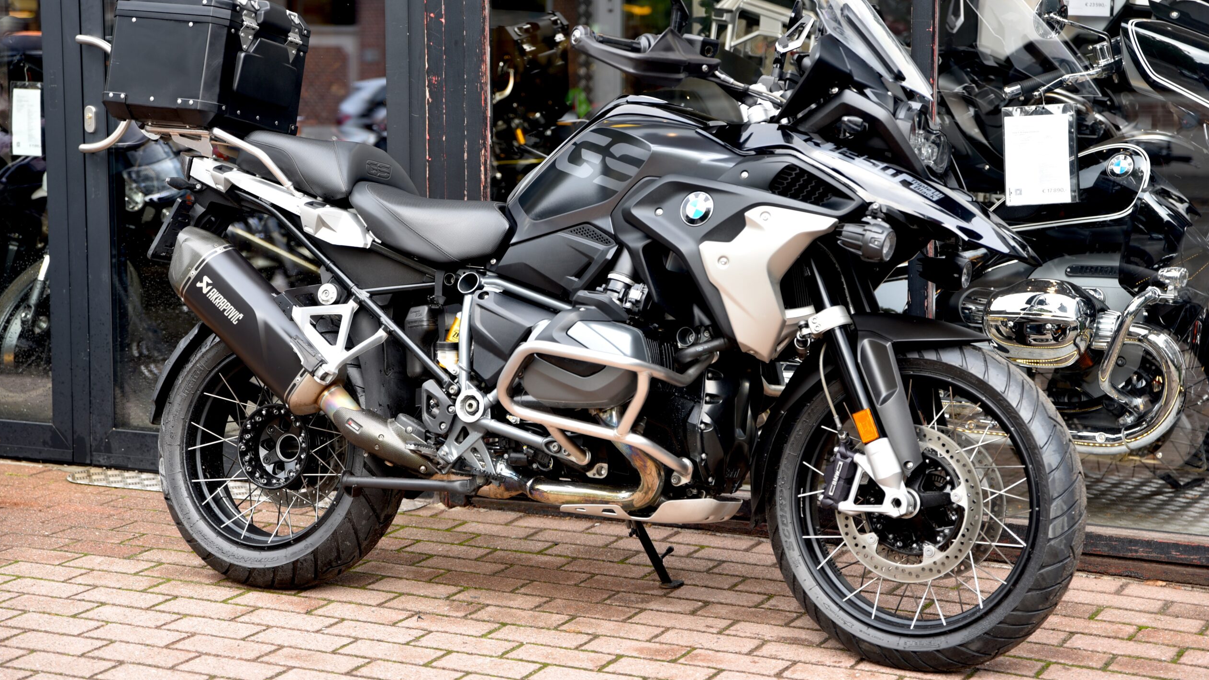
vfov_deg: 17.5
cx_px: 605
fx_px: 2212
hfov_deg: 30.6
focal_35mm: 69
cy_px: 293
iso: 100
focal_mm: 65
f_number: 3.2
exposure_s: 1/60
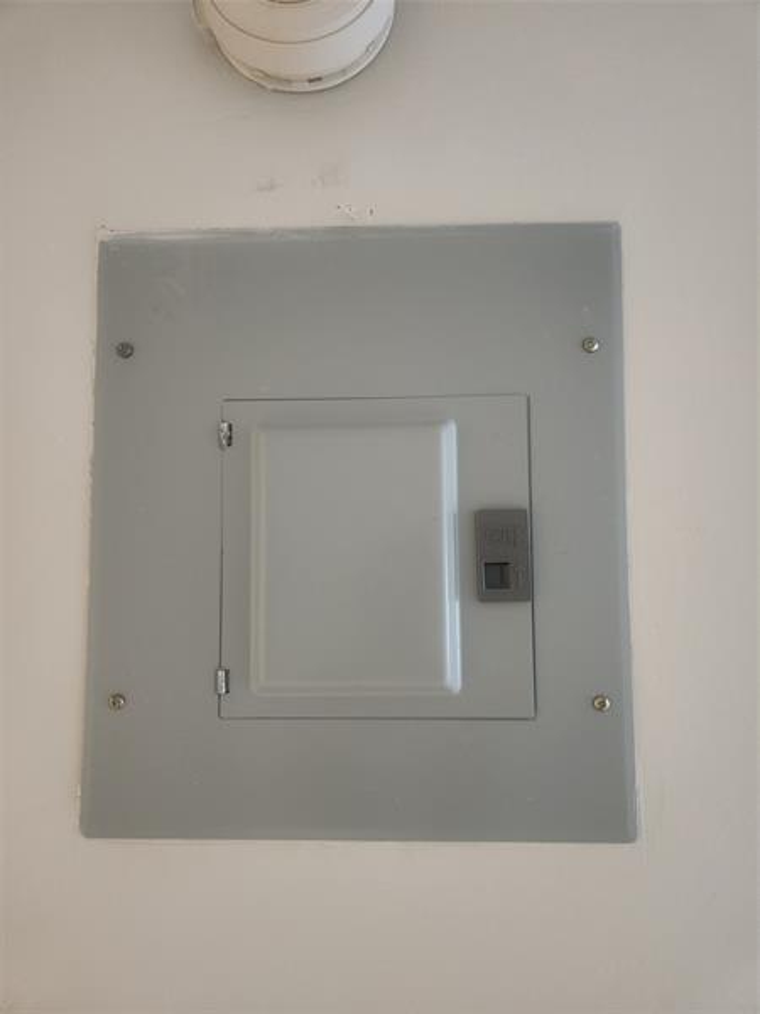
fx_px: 673
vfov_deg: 73.9
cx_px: 380
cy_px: 507
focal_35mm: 23
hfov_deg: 58.9
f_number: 1.8
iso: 640
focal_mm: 5.4
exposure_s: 1/30
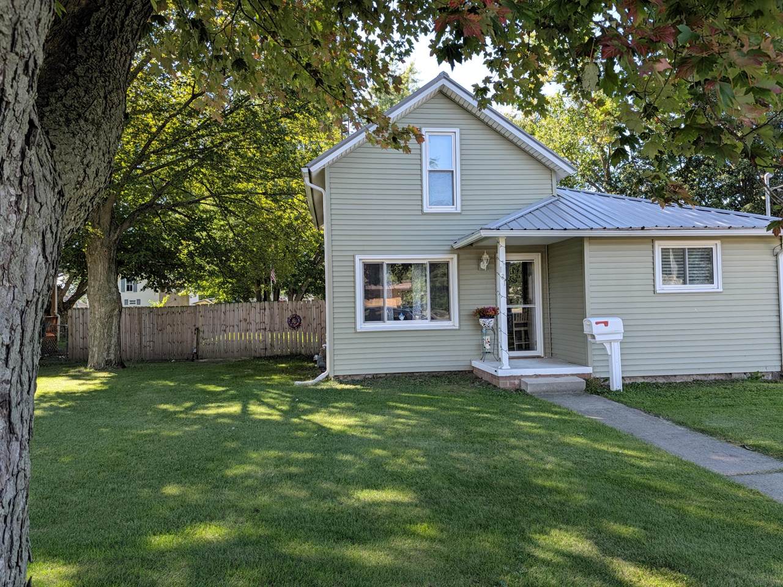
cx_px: 392
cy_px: 294
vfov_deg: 58.9
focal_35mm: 23
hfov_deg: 73.9
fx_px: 520
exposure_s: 1/146
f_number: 1.7
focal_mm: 5.28
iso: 18
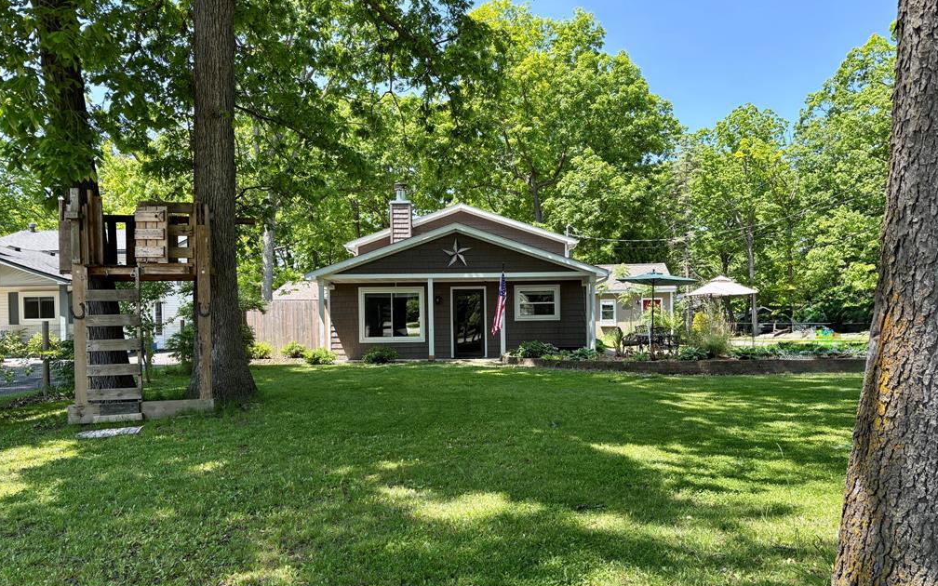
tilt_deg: -0.6
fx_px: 716
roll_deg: +0.8
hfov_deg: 66.5
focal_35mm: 28
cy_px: 326
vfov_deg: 44.5
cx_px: 473
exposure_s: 1/850
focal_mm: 5.96
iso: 64
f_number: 1.6
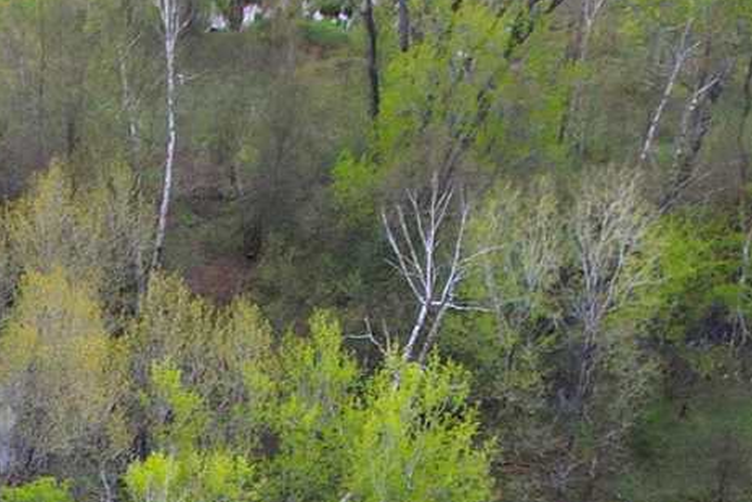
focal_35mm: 146
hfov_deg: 13.8
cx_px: -68
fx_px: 3051
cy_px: 1644
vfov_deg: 7.8
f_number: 2.8
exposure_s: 1/20
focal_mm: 8.38
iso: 400
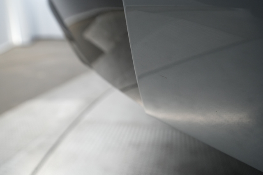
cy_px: 88
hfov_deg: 65.5
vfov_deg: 46.4
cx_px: 132
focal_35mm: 28
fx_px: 204
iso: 1600
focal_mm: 28
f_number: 4.5
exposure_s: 1/100
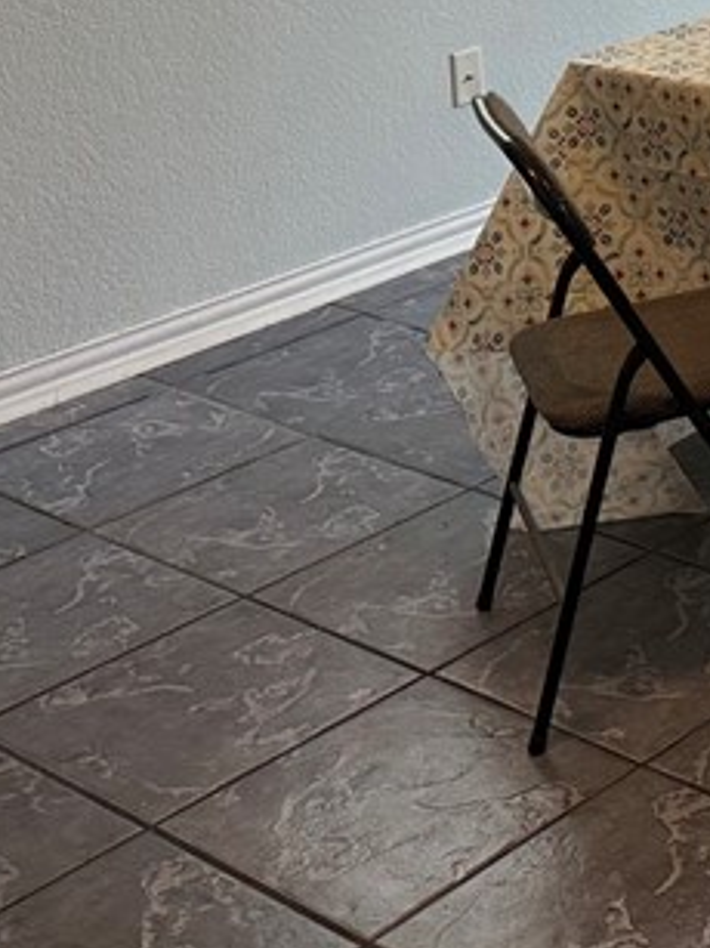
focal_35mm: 80
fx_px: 2189
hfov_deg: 16.4
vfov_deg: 22.6
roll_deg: +1.0
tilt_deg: -9.3
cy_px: -164
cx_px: 1145
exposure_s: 1/120
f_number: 1.78
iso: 100
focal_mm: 6.86
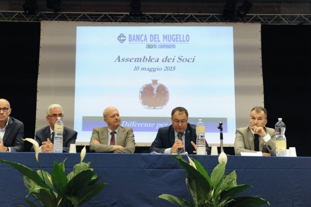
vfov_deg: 28.6
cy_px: 105
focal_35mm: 47
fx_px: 406
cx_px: 139
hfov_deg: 41.9
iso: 3200
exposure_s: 1/80
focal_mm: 38
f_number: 4.5
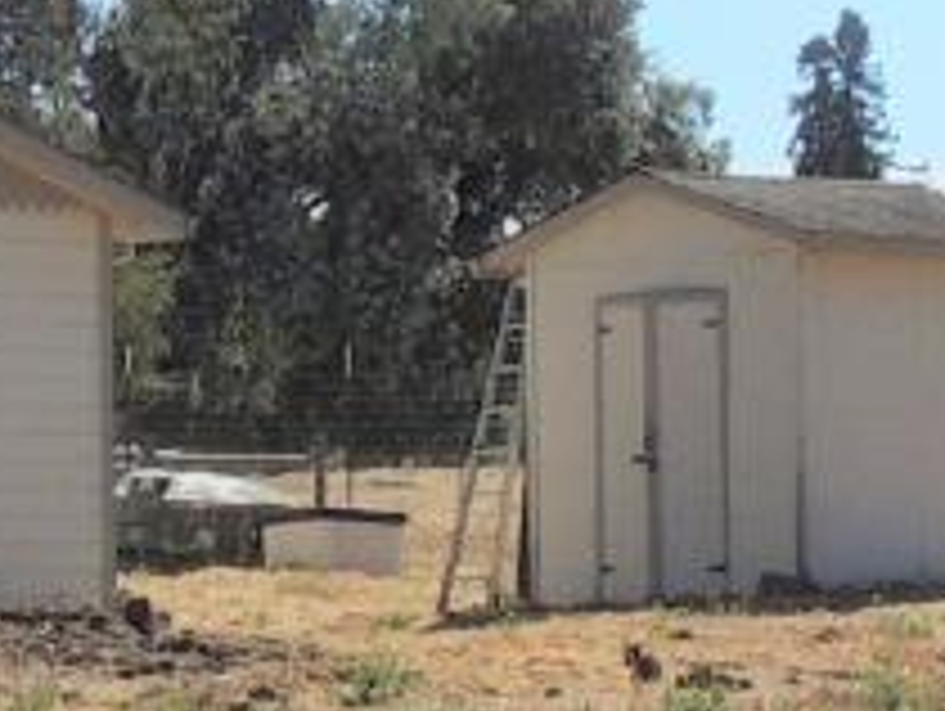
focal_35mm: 214
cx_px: -40
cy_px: 412
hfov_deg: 9.2
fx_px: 5849
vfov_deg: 7.0
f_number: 3.5
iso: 100
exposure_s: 1/1600
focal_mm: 5.3
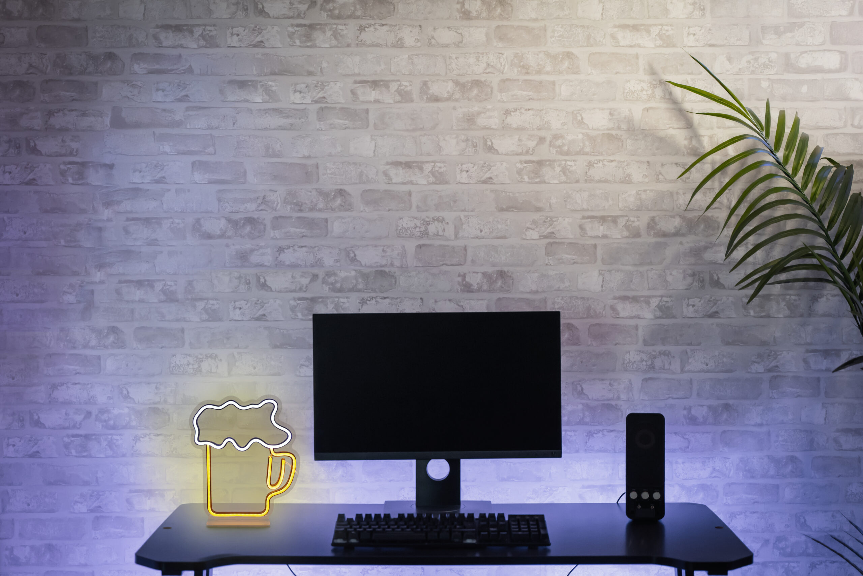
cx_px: 432
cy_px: 288
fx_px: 1342
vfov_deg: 24.2
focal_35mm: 56
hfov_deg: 35.6
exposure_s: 1/160
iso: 1600
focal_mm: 56
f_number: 3.5
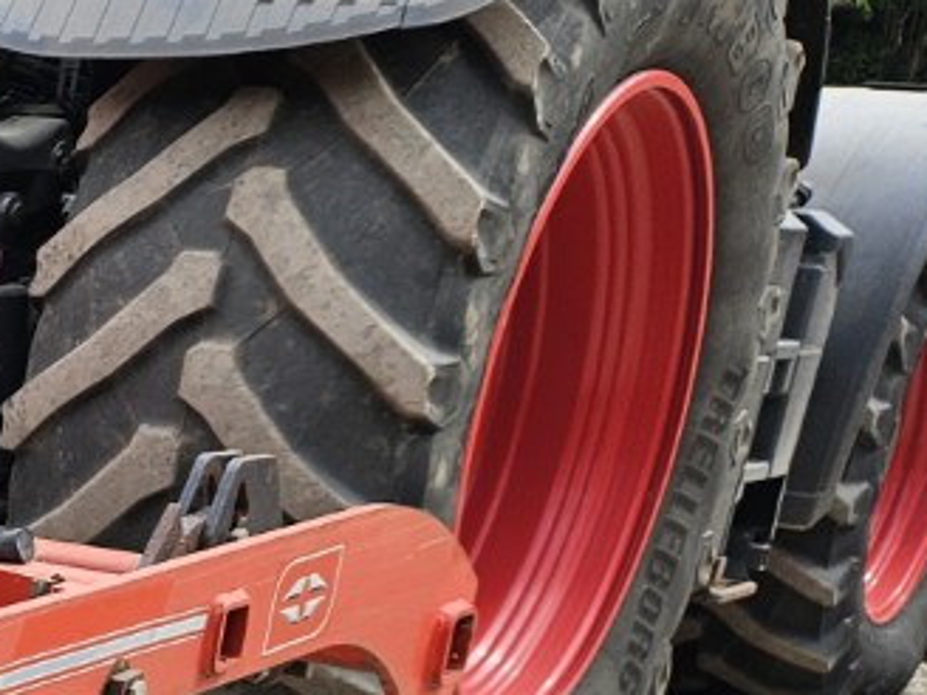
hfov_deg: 15.4
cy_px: 932
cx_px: -947
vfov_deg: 14.0
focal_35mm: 101
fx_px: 2705
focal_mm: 5.4
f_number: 1.8
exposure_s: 1/409
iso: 25
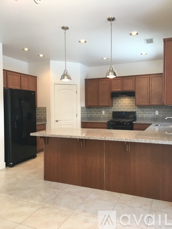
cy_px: 114
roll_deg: +0.4
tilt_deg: -1.7
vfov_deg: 61.7
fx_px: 192
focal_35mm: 29
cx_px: 86
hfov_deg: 48.2
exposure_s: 1/30
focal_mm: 4.15
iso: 50
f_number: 2.2
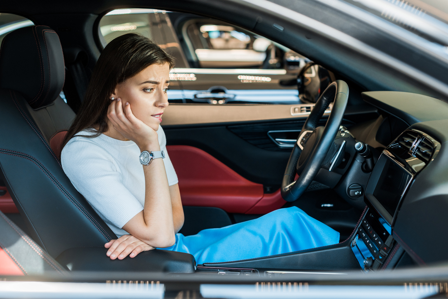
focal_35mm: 51
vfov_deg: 26.5
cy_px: 149
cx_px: 226
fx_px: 635
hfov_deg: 38.9
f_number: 3.5
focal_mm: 50
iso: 320
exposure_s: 1/200
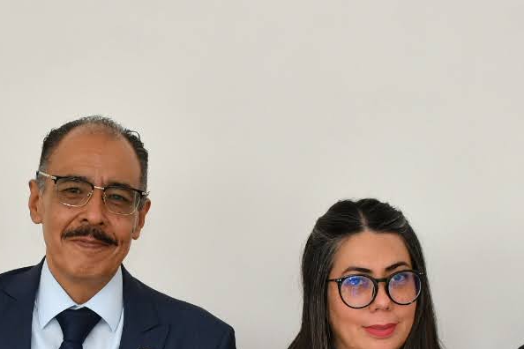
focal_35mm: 131
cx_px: 181
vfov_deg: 10.3
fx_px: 1907
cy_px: 405
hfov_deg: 15.6
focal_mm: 32
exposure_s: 1/100
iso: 800
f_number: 5.6
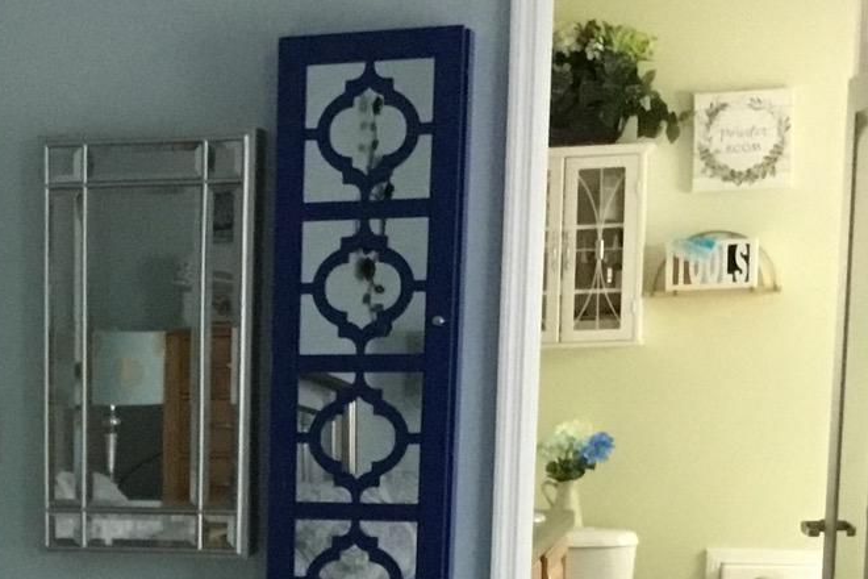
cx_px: -58
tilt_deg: -12.5
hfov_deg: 19.6
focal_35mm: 100
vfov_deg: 13.0
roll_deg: +1.0
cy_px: 863
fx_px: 2411
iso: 200
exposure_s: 1/15
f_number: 2.4
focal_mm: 3.3
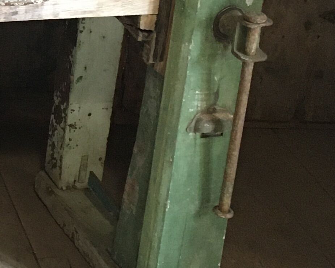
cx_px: -265
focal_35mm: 123
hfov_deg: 13.9
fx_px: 1219
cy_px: -38
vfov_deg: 12.3
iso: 160
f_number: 2.2
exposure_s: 1/33
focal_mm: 4.15
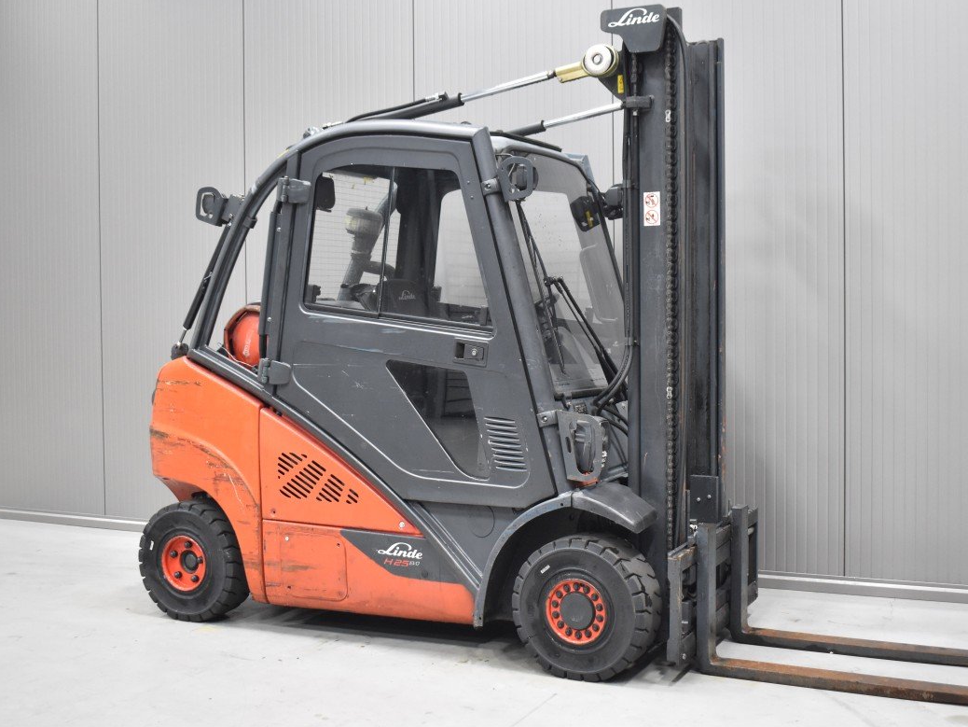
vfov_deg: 36.0
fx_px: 1119
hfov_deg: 46.7
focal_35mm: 40
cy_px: 355
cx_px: 520
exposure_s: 1/30
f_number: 4
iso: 1600
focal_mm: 24
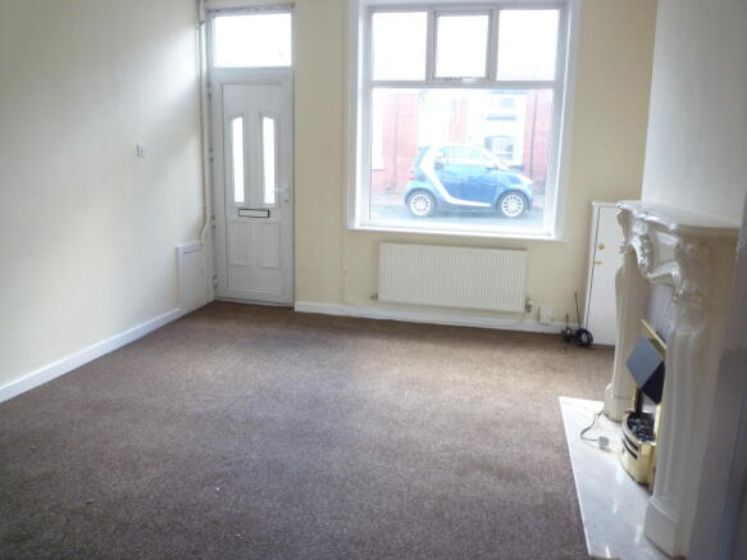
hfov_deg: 69.4
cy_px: 280
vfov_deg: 54.9
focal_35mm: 25
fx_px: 539
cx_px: 374
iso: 200
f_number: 2.8
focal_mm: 4.4
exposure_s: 1/30
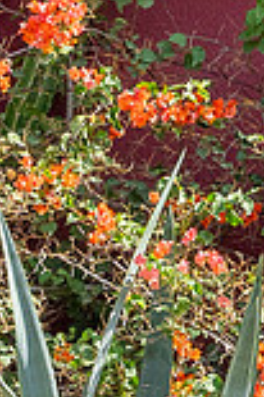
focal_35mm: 519
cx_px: -9
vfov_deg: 3.9
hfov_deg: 2.6
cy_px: 843
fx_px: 5721
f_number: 11
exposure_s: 1/200
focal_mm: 58
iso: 250
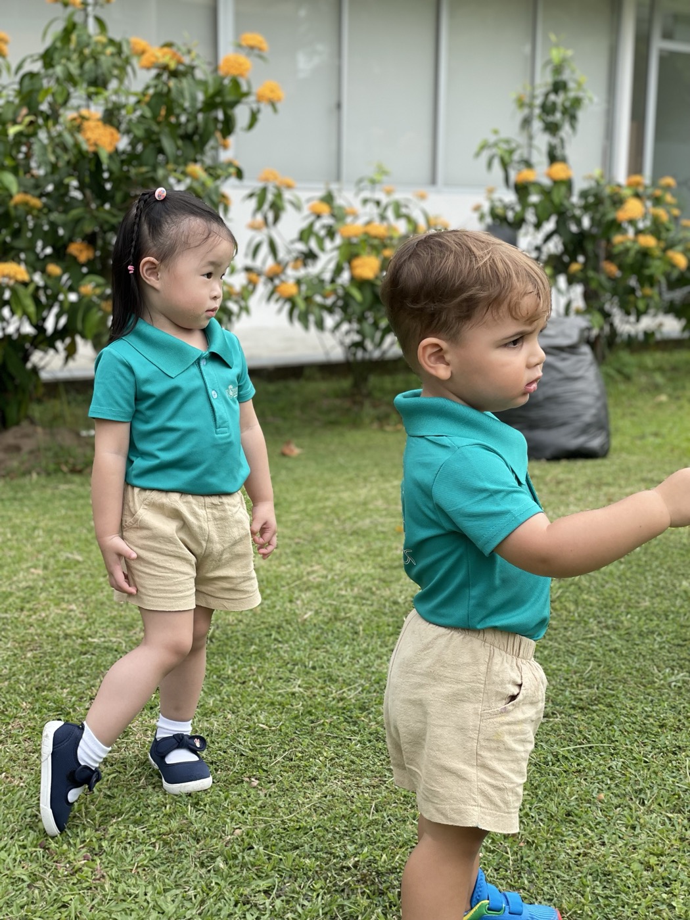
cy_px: 460
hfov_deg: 28.0
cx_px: 345
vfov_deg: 36.8
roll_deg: -1.1
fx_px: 1382
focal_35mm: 52
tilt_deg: -8.8
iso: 25
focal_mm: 6
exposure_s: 1/578
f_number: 2
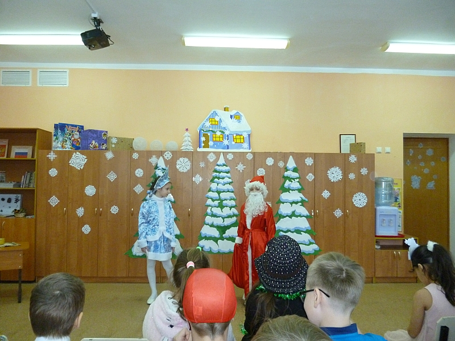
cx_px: 228
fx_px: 368
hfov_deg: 63.4
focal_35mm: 28
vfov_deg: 49.7
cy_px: 170
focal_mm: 5
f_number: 3.1
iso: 500
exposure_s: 1/60
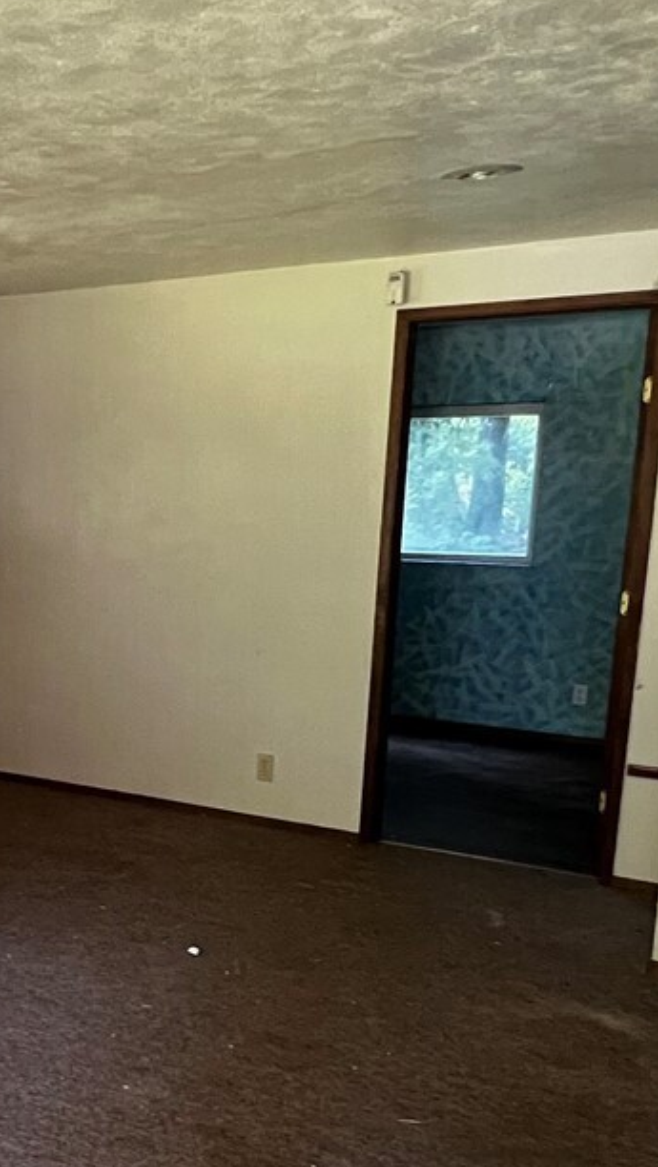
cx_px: -82
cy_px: 707
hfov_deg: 28.8
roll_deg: +0.4
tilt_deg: -12.3
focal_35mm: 37
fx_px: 1146
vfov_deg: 53.6
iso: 640
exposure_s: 1/60
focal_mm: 1.57
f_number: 1.8
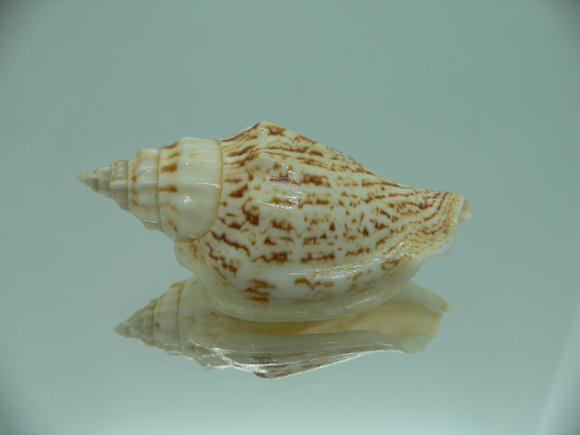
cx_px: 290
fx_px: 586
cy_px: 218
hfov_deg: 52.6
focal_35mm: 35
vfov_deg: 40.7
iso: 80
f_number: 2.8
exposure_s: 1/60
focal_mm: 4.6
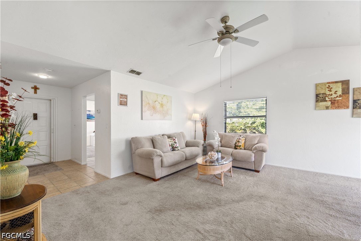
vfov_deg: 81.2
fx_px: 140
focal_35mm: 14
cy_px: 120
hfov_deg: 104.3
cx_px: 180
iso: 250
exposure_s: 1/2
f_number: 11
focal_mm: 14
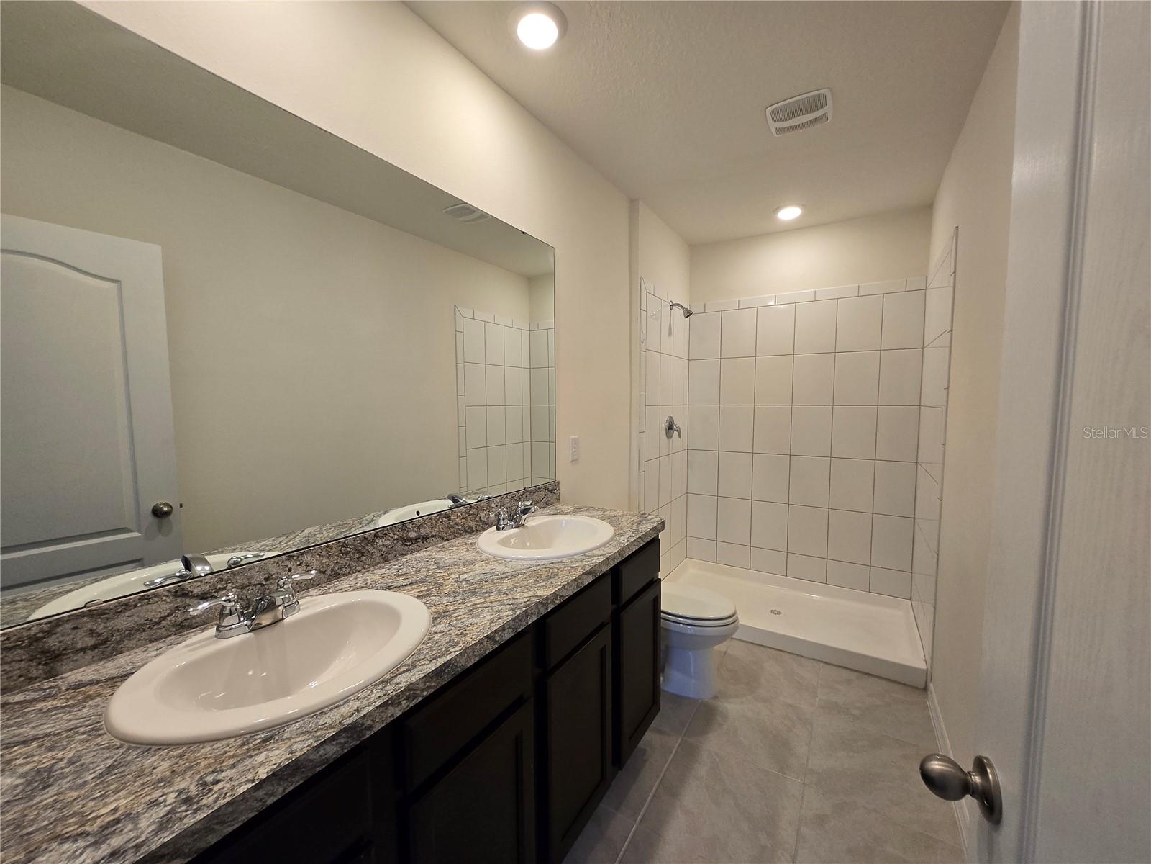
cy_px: 432
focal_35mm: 13
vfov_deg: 89.9
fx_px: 432
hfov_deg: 106.2
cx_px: 576
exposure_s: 1/60
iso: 80
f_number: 2.2
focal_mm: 1.7
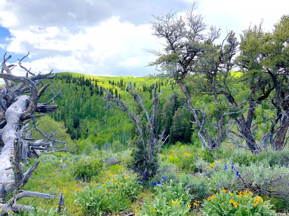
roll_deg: -0.4
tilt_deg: -1.0
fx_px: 234
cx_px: 144
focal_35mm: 28
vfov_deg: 49.7
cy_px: 108
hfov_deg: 63.4
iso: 20
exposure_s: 1/1656
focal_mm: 4
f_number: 1.8
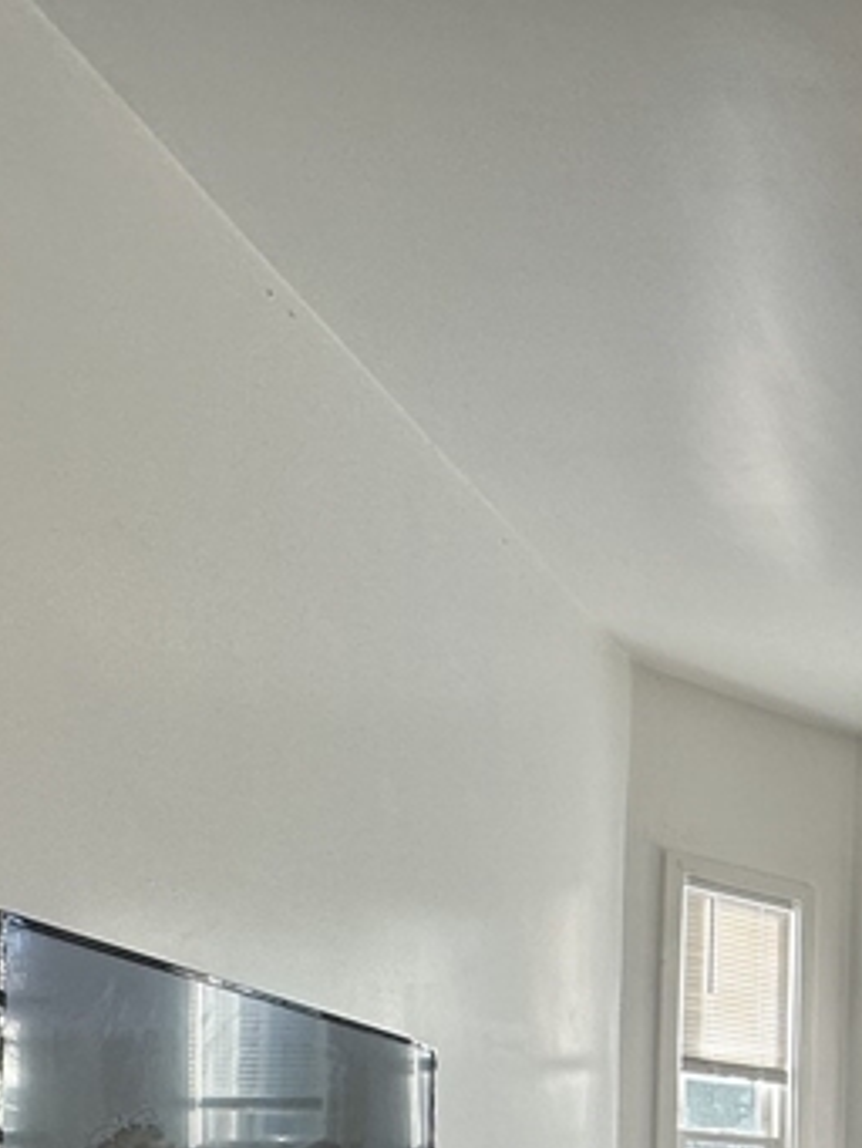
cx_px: 1195
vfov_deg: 37.6
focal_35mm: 42
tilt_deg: +0.2
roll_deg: -1.2
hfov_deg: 27.2
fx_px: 1394
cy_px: 1256
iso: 50
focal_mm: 2.22
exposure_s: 1/120
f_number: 2.2
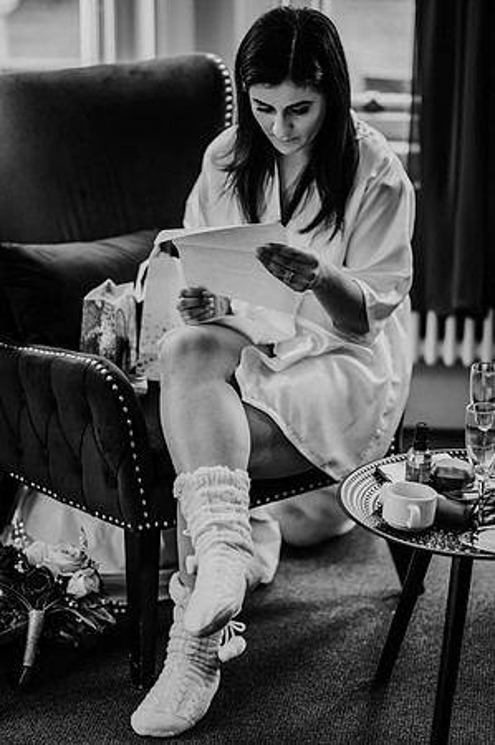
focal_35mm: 85
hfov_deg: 16.0
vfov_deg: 23.9
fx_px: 1757
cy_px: 372
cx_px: 248
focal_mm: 85
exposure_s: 1/160
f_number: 1.8
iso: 400
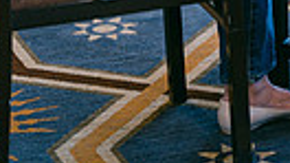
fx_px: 1767
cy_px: -209
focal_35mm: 230
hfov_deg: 9.3
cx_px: 325
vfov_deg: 5.1
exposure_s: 1/60
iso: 100
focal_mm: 50
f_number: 2
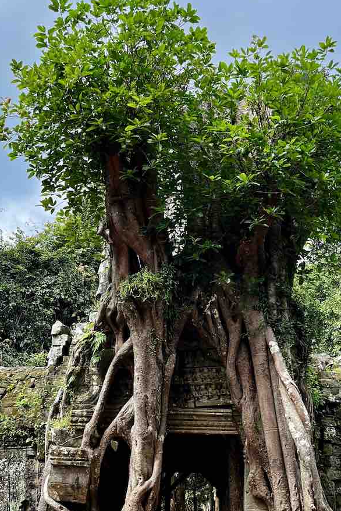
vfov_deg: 45.5
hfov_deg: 31.9
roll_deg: +0.0
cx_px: 193
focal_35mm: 42
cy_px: 353
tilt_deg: +15.1
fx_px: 597
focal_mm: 5.1
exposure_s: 1/898
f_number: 1.6
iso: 50
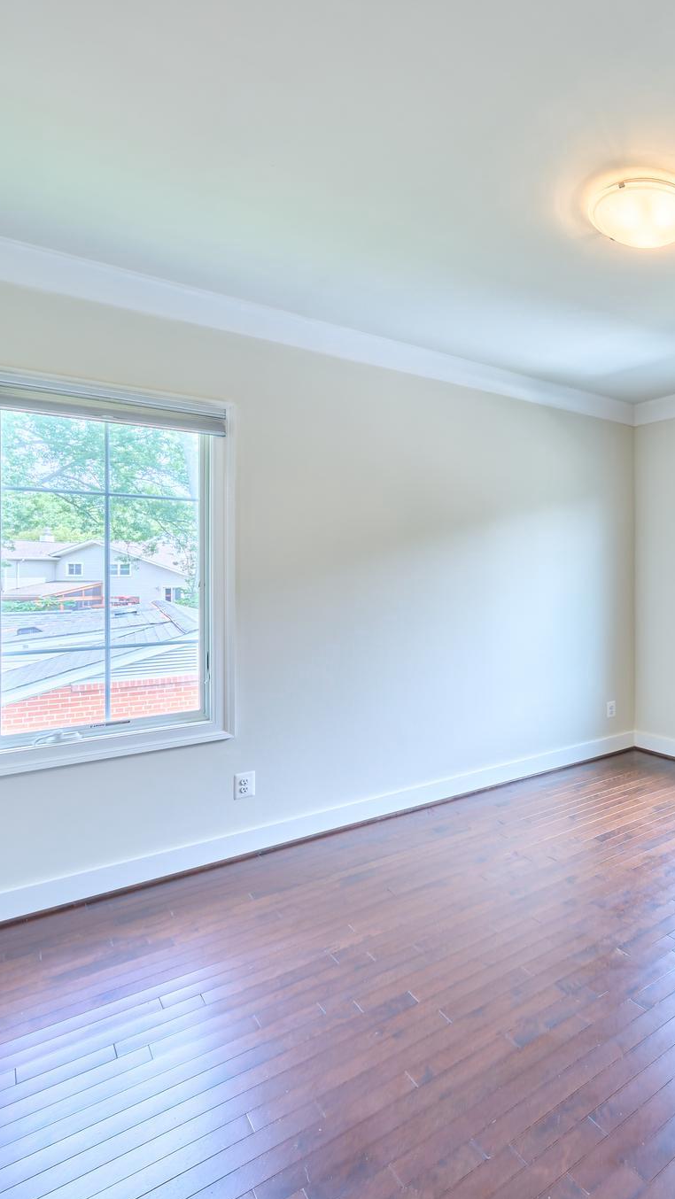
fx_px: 604
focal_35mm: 19
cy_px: 603
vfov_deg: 89.6
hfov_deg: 48.6
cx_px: 666
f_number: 7.1
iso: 400
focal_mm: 12
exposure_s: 1/200
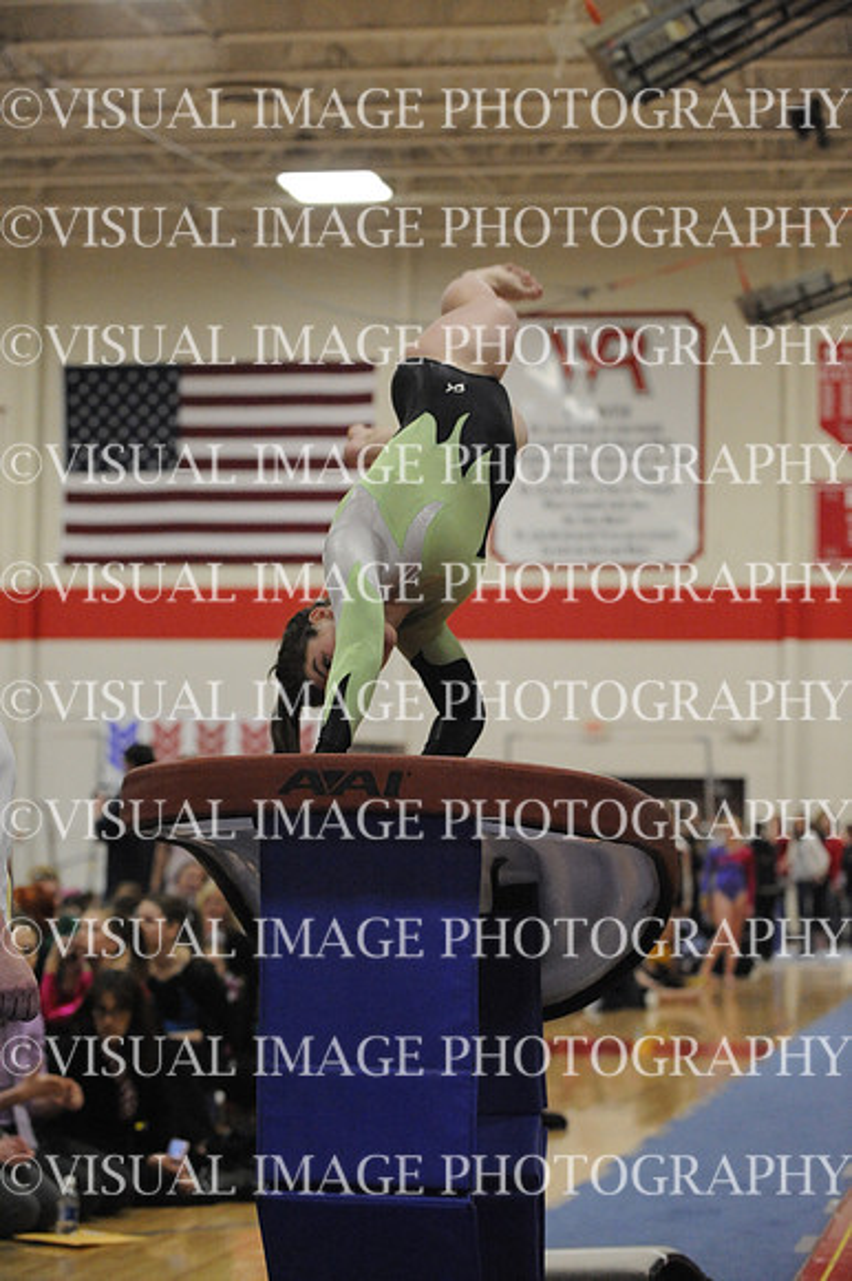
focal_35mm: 95
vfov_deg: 21.5
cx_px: 426
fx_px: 3376
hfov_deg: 14.4
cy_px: 640
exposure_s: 1/640
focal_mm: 95
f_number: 3.5
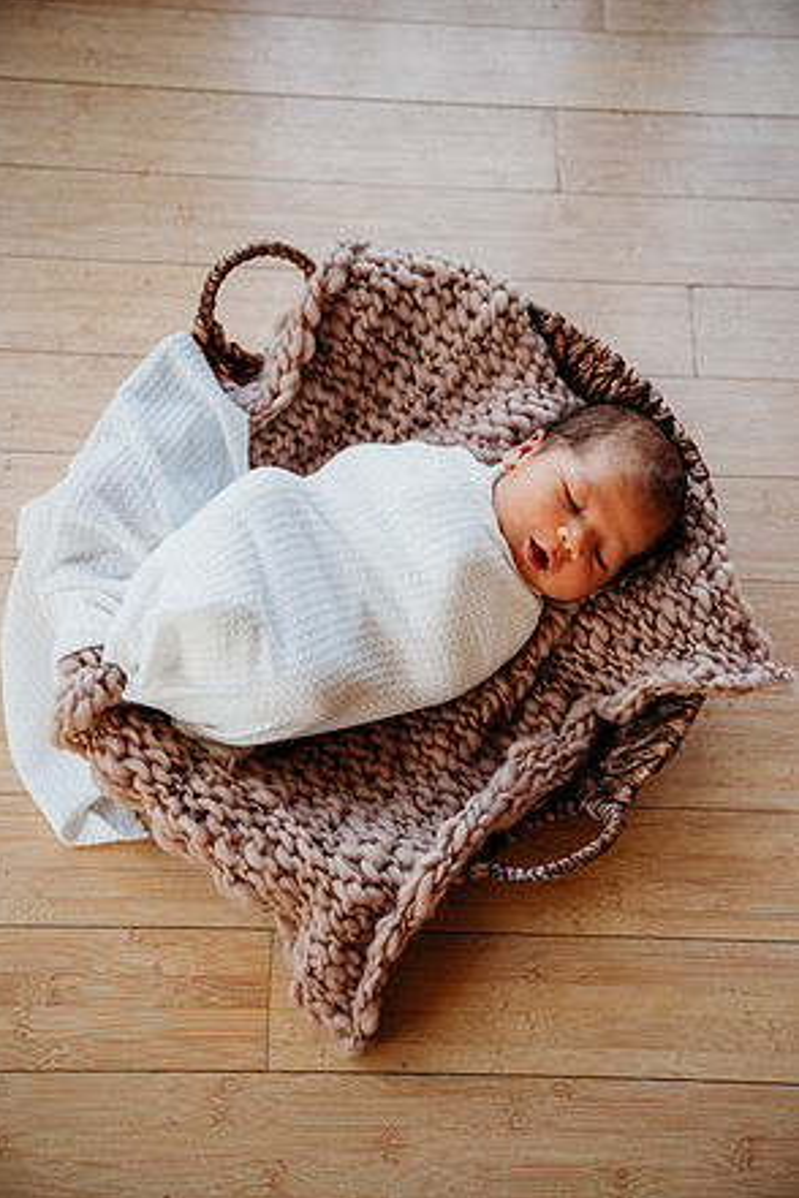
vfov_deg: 40.3
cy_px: 598
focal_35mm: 49
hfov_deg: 27.5
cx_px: 397
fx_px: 1631
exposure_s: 1/250
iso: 500
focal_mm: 48
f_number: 3.5
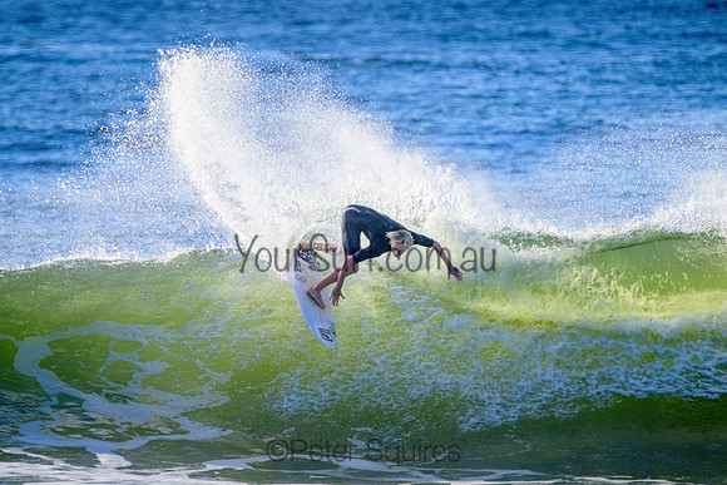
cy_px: 242
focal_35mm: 800
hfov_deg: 2.6
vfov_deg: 1.7
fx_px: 16159
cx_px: 364
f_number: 11
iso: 1250
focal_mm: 800
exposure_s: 1/2000
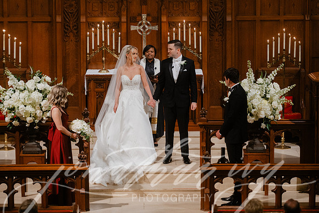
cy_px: 106
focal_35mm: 165
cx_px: 160
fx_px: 1462
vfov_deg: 8.3
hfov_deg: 12.4
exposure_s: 1/125
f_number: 2.8
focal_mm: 165
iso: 2000
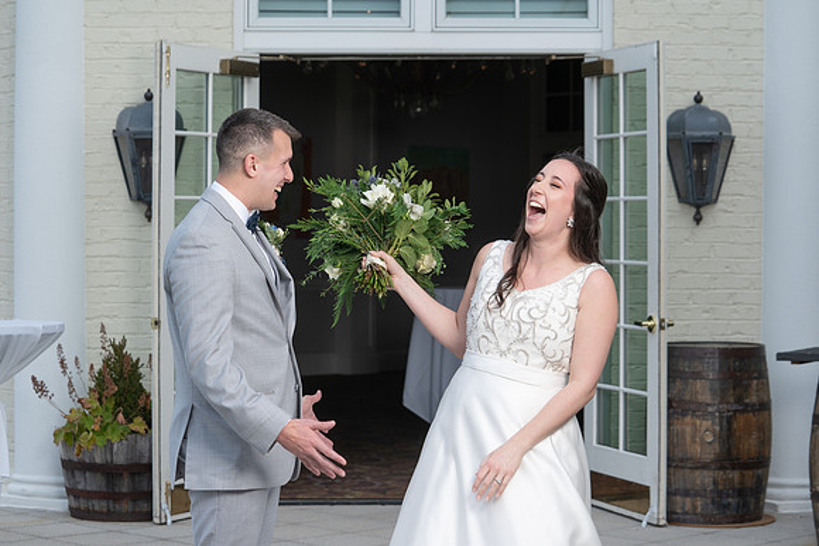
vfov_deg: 15.6
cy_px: 319
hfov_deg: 23.3
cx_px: 435
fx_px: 1990
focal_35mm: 87
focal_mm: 74
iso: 100
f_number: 5.6
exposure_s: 1/250
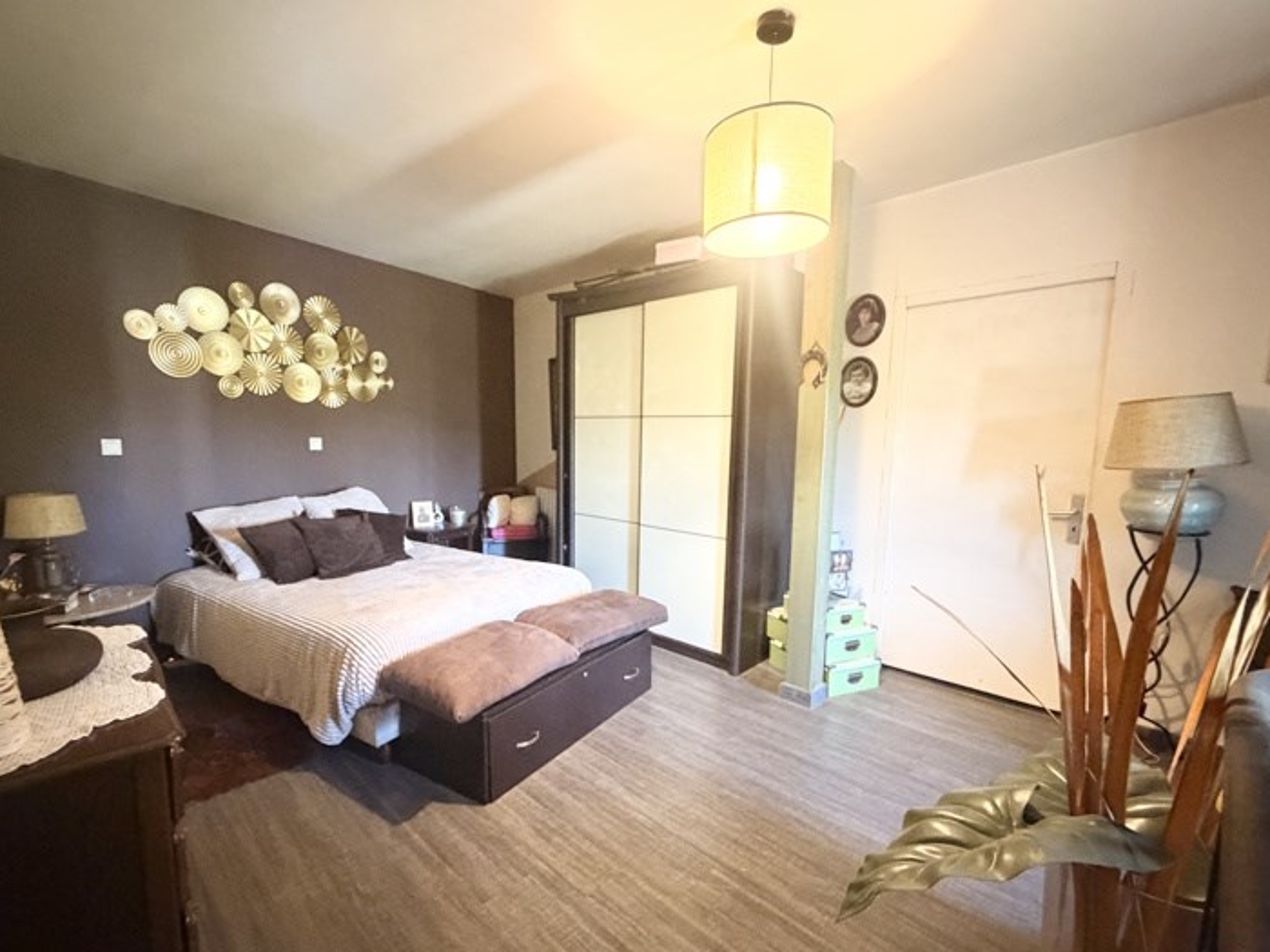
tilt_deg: -8.6
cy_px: 513
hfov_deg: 94.4
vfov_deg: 78.0
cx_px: 606
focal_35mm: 16
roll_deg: -0.2
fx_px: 587
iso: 1000
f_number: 2.2
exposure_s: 1/33
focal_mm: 2.22
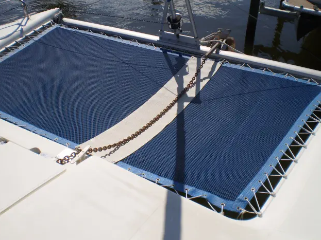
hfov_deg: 50.1
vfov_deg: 38.7
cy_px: 119
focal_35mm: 37
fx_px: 343
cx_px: 158
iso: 64
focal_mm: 6.3
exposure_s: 1/2000
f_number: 4.6
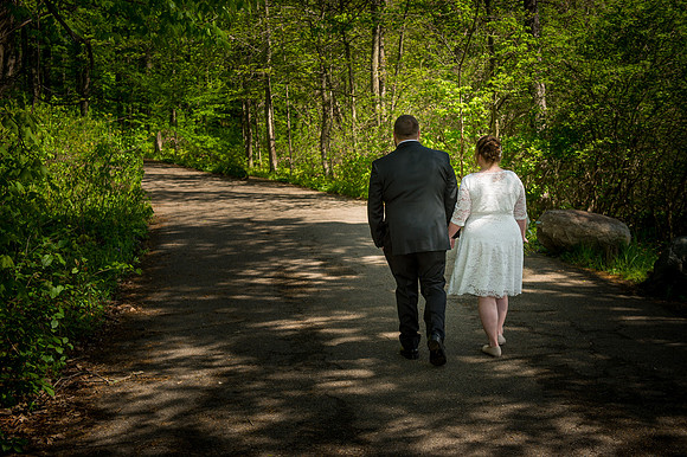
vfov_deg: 26.0
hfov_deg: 38.2
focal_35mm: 52
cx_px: 344
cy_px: 228
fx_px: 992
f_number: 4.8
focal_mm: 52
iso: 100
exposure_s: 1/250
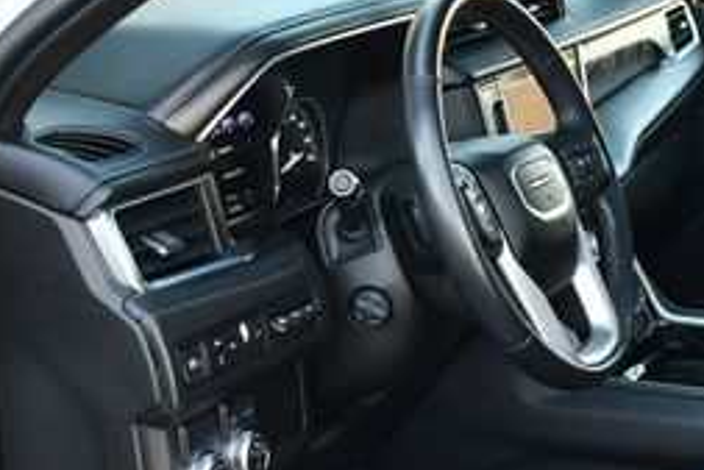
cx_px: 637
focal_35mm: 91
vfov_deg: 14.7
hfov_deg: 21.8
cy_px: 514
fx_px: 1780
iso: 800
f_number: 3.5
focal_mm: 18
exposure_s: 1/250
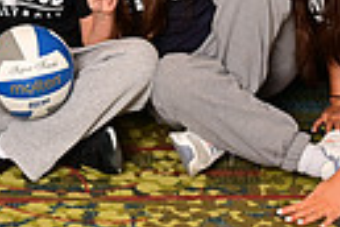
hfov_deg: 11.7
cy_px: -174
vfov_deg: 7.6
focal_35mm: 175
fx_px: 1653
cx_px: 58
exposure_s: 1/125
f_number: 11
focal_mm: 39
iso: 400
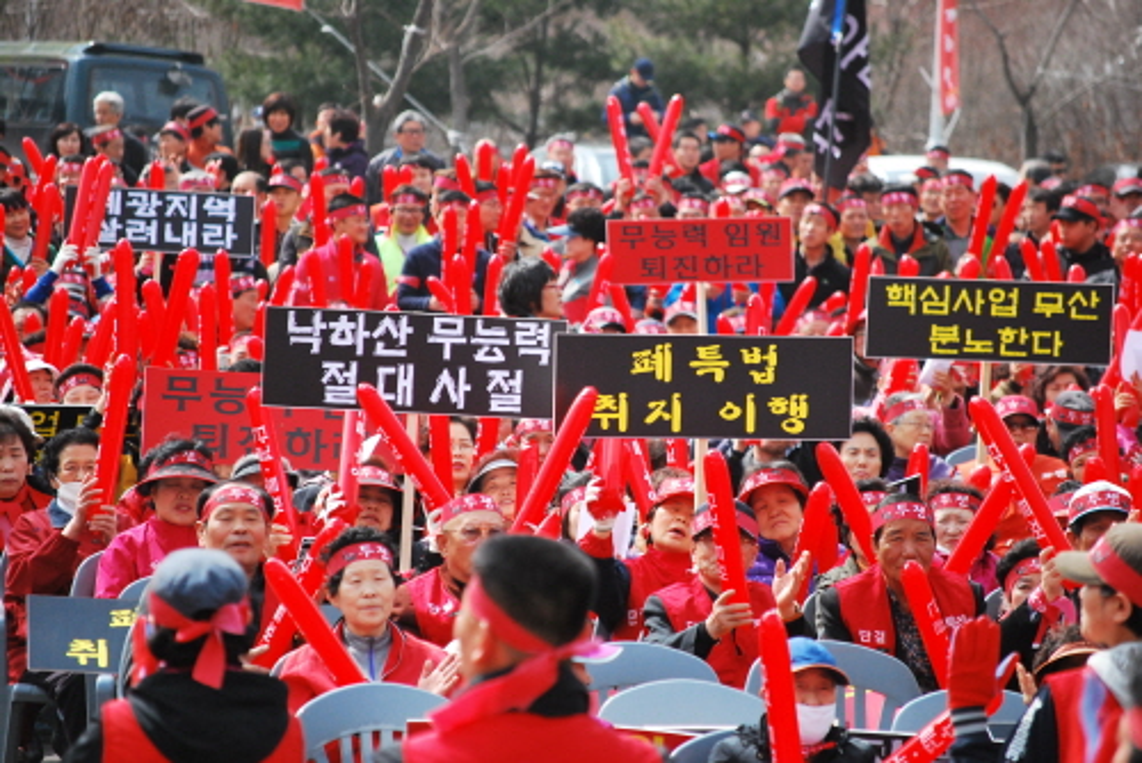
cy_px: 382
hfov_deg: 9.5
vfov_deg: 6.3
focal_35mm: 218
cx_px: 571
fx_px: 6903
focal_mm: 145
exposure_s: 1/1600
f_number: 5.3
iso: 800
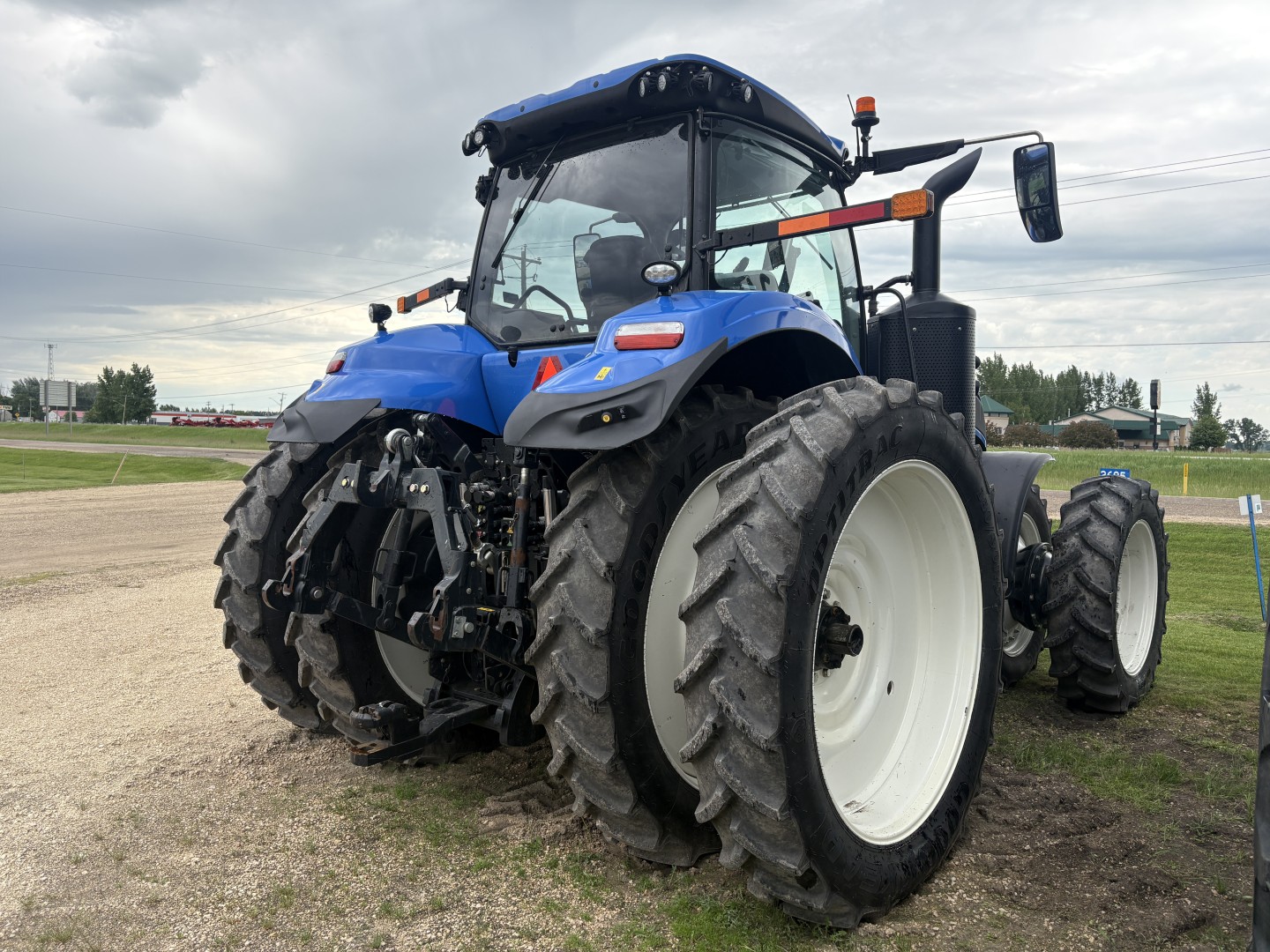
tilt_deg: -1.0
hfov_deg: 67.3
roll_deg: -1.0
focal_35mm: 26
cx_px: 635
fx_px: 954
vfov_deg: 53.1
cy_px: 476
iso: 50
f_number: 1.6
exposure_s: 1/1706
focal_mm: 5.96
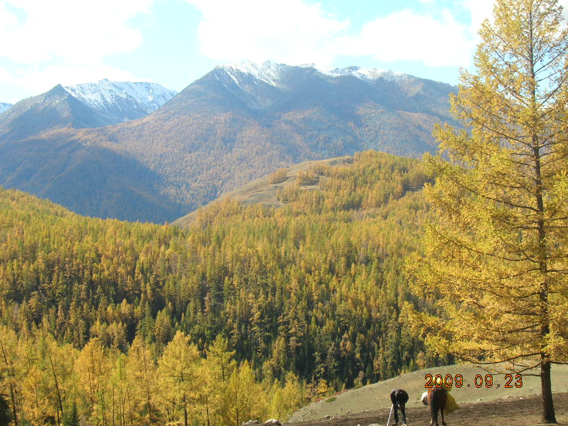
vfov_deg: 27.0
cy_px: 213
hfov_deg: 35.5
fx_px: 886
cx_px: 284
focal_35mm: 54
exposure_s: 1/108
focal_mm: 9
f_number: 5.7
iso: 50
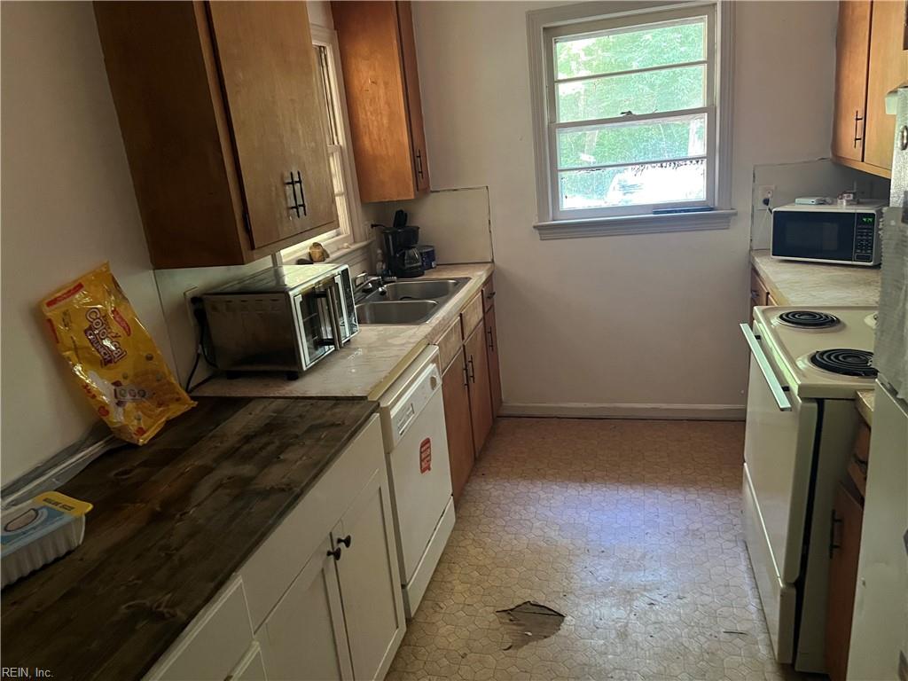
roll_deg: +6.1
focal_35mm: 26
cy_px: 340
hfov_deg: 67.3
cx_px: 454
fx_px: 682
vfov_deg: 53.1
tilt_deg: -17.2
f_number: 1.6
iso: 640
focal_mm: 5.1
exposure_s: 1/40
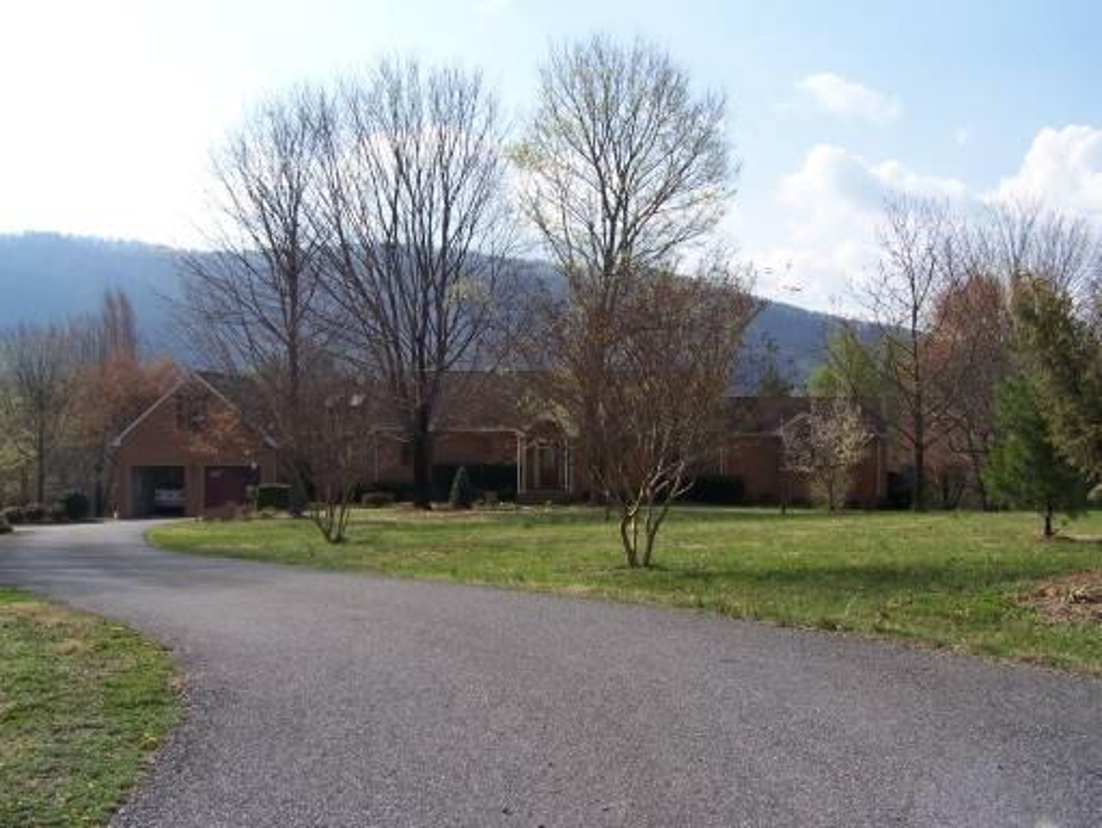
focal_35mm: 38
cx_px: 551
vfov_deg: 37.8
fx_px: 1211
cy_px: 414
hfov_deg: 48.9
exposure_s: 1/750
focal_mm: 6.3
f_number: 4
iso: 80
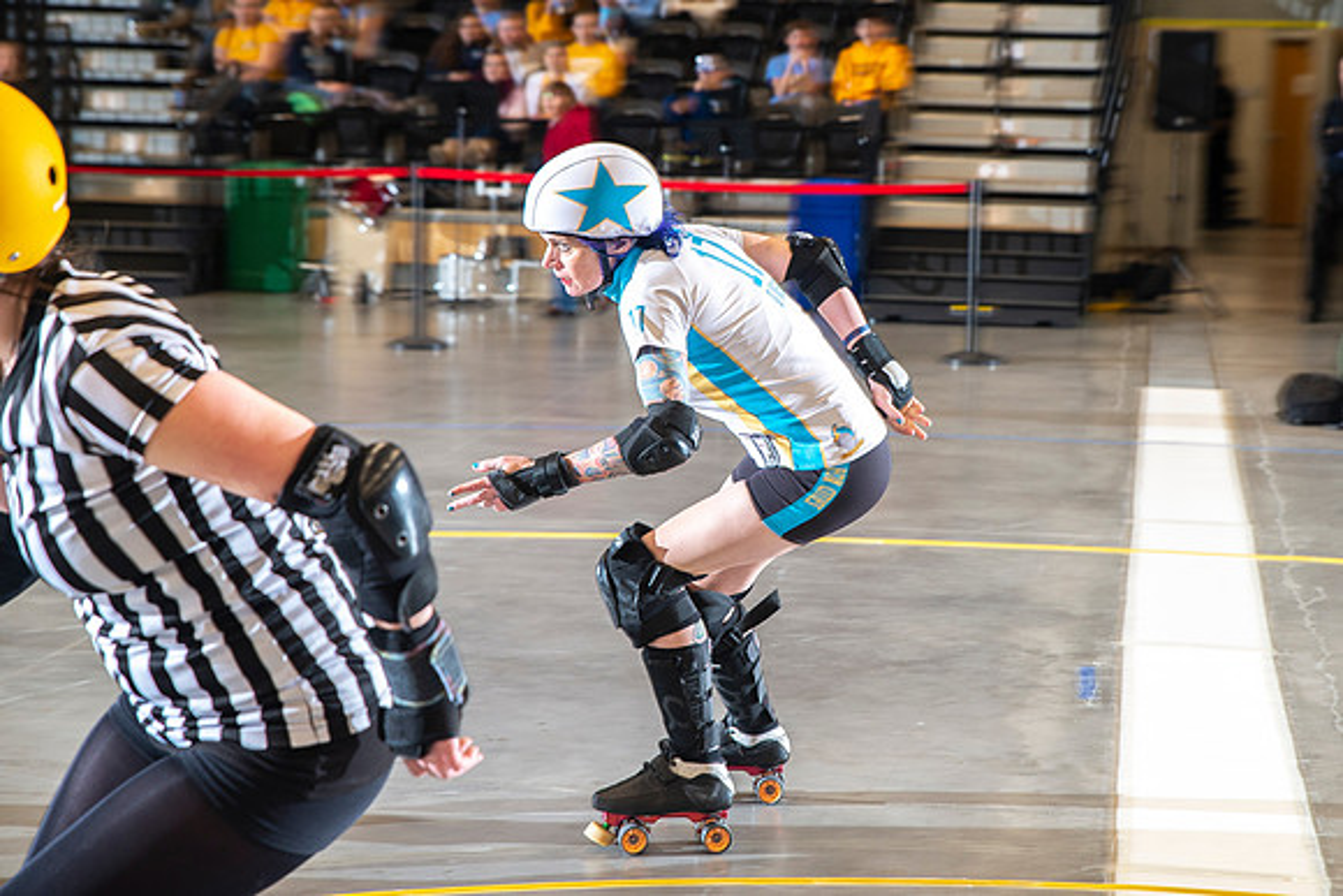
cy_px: 370
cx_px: 796
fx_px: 3156
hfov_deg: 24.0
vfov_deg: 16.2
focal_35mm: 85
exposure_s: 1/160
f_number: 5.6
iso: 500
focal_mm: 70
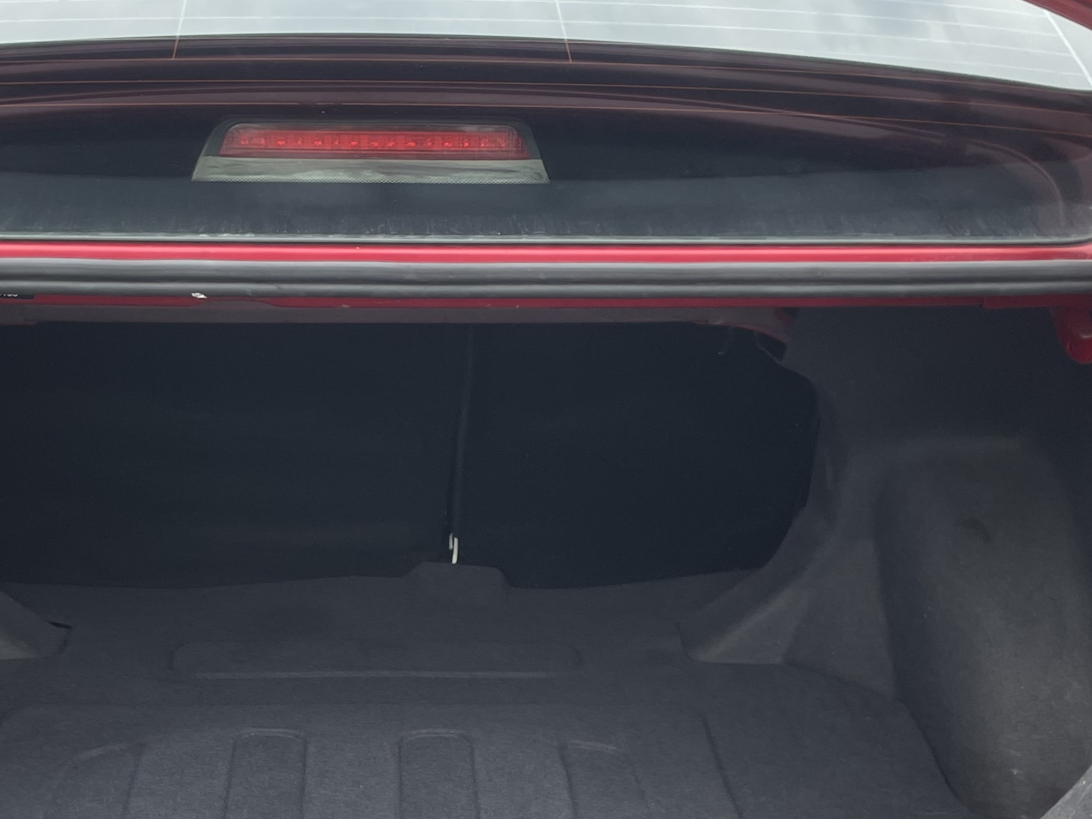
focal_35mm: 58
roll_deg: -0.3
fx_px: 1830
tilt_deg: -25.7
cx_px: 372
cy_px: 734
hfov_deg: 33.0
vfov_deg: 24.5
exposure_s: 1/208
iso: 32
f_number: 1.6
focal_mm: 4.2
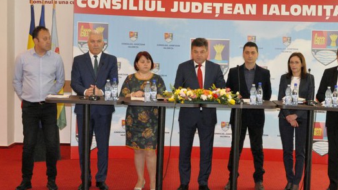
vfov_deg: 18.6
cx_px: 198
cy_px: 81
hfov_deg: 32.3
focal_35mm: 65
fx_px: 583
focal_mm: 34
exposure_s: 1/125
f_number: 6.3
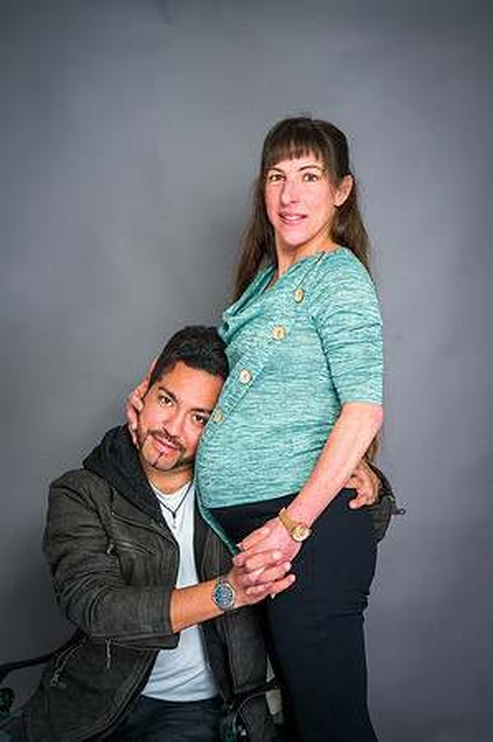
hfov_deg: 25.0
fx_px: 1112
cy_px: 371
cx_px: 246
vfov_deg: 36.9
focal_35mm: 54
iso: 200
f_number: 5.6
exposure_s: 1/100
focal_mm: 54
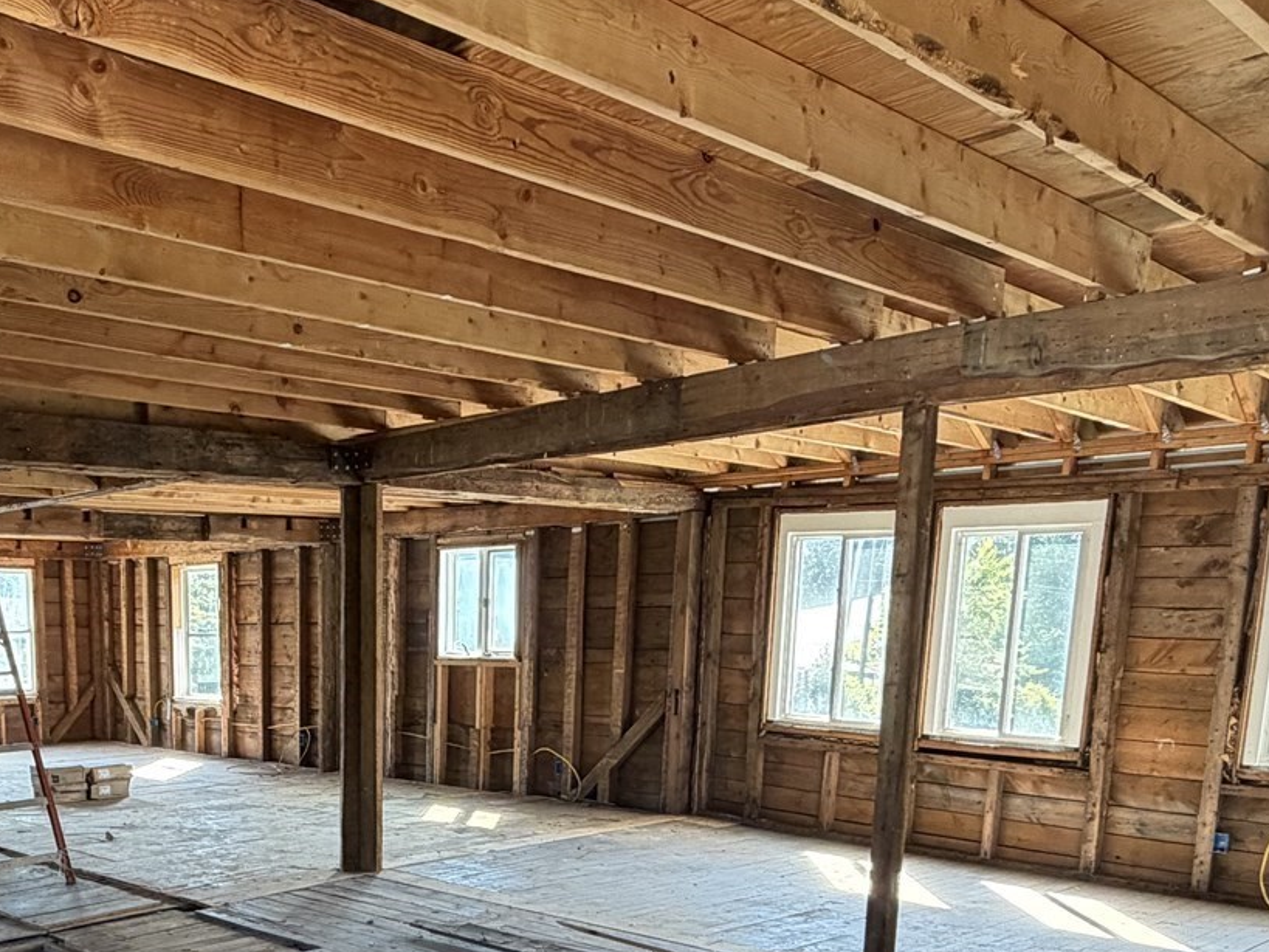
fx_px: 1283
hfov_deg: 50.4
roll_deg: -0.1
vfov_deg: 38.1
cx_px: 311
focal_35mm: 35
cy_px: 850
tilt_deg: -9.8
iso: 320
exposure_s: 1/120
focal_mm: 2.22
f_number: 2.2
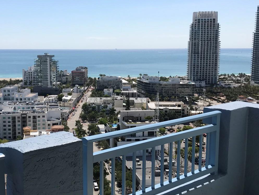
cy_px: 99
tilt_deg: -7.7
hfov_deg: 41.7
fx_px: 337
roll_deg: -0.4
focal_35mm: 45
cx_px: 92
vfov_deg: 32.2
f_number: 1.8
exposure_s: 1/4000
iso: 20
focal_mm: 3.99
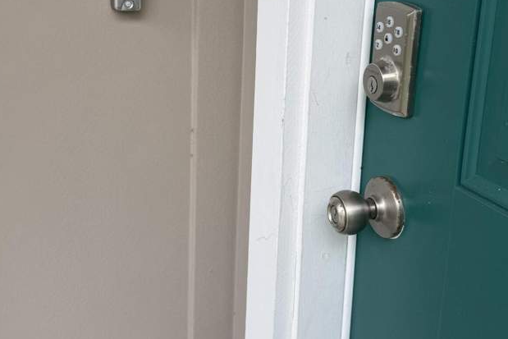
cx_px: 265
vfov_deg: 30.8
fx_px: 607
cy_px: 98
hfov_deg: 45.4
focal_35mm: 43
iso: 80
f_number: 1.78
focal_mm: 6.76
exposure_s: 1/796
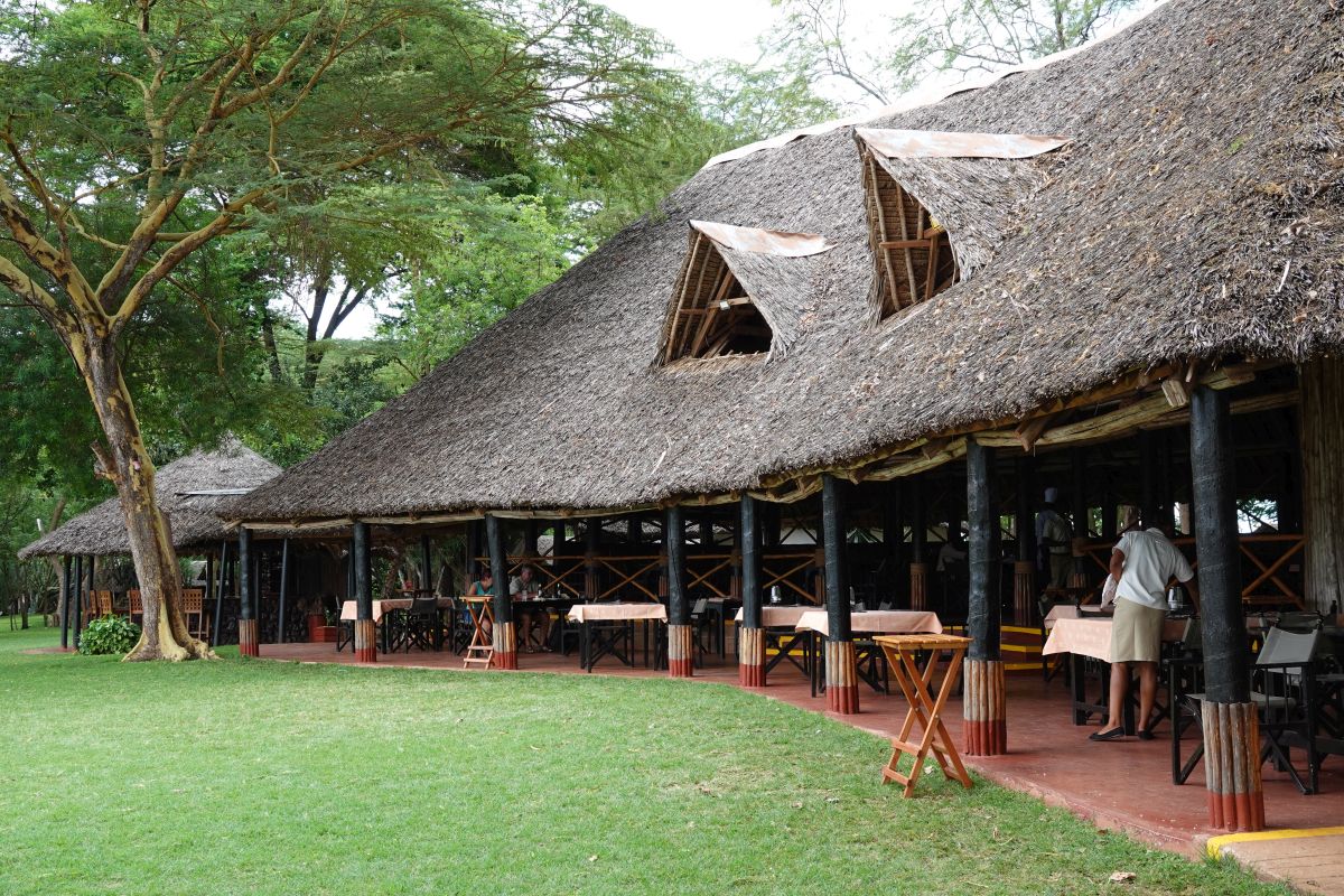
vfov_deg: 32.6
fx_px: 1531
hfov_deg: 47.4
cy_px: 448
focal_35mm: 41
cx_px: 672
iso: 100
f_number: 3.2
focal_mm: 15.17
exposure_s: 1/125
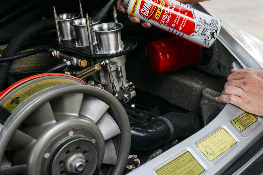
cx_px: 165
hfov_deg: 38.0
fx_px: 380
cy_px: 73
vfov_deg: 25.9
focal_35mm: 52
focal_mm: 39
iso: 250
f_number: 5
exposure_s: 1/100
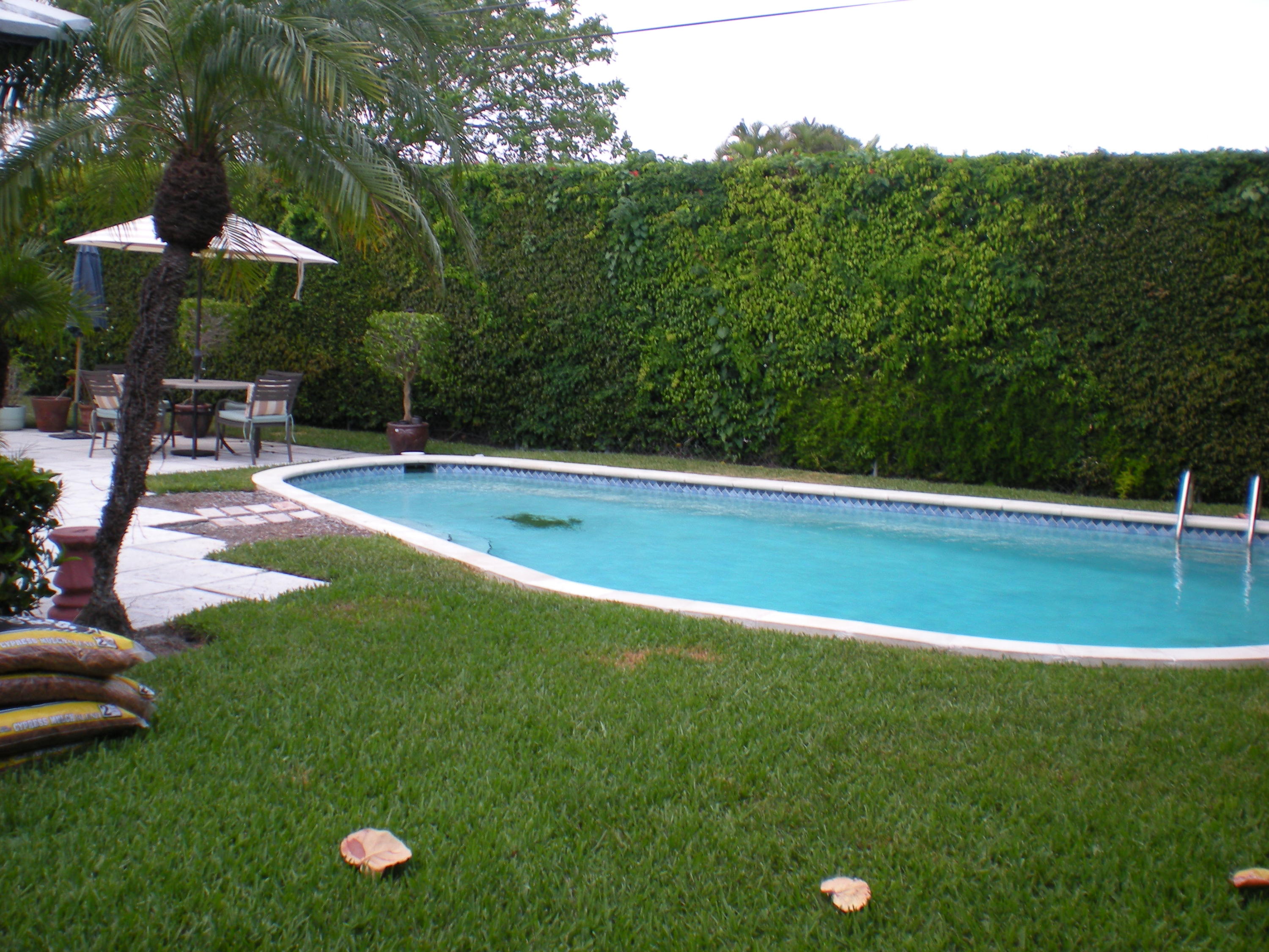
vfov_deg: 37.7
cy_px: 476
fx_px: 1393
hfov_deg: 49.0
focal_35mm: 38
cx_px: 634
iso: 64
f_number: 4.6
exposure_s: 1/136
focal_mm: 6.3
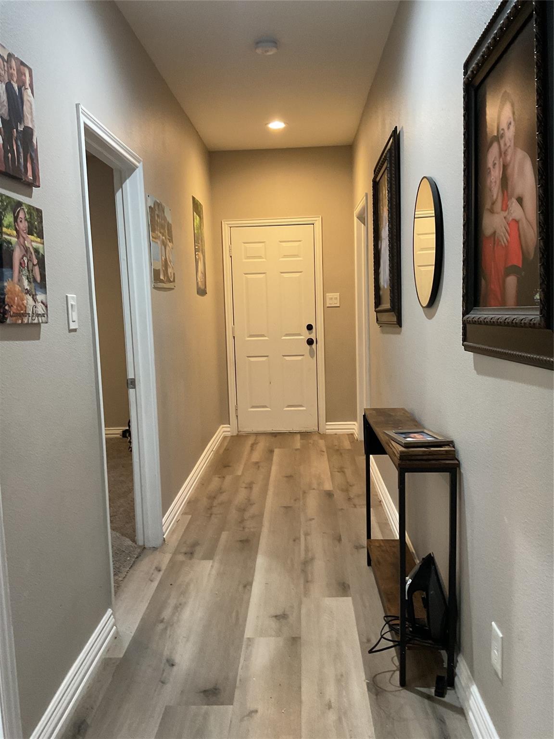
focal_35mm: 29
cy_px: 370
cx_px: 277
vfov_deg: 61.7
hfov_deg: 48.2
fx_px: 619
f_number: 1.8
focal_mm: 3
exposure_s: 1/60
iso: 200
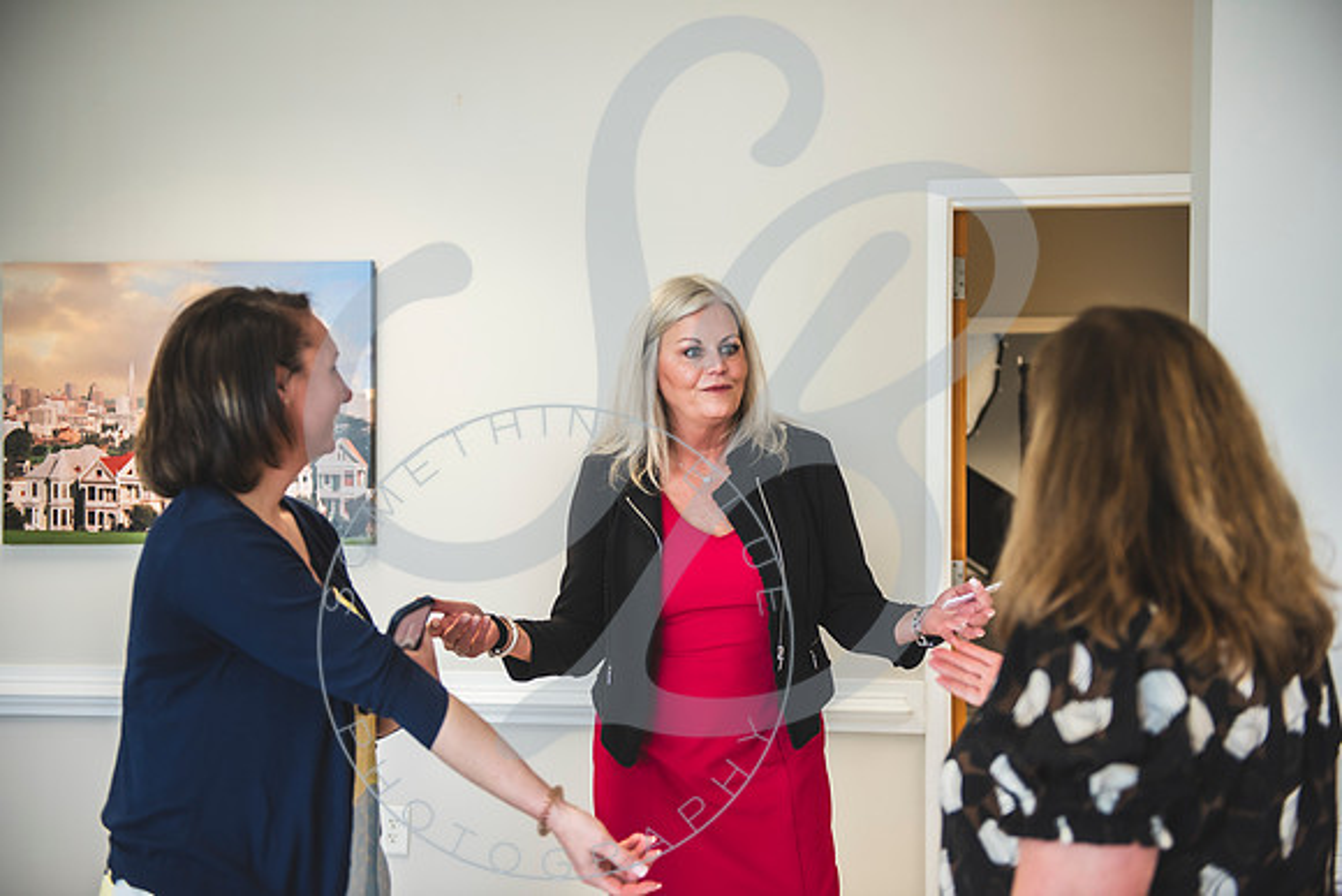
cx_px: 671
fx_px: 1678
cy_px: 448
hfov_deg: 43.6
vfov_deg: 29.9
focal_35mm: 45
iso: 800
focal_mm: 45
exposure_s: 1/200
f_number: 2.8
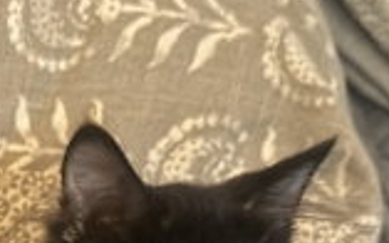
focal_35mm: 81
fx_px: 858
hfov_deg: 24.7
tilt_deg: -32.5
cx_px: 27
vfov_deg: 14.5
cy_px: 408
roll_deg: +6.5
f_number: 1.78
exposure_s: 1/20
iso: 1250
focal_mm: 6.76
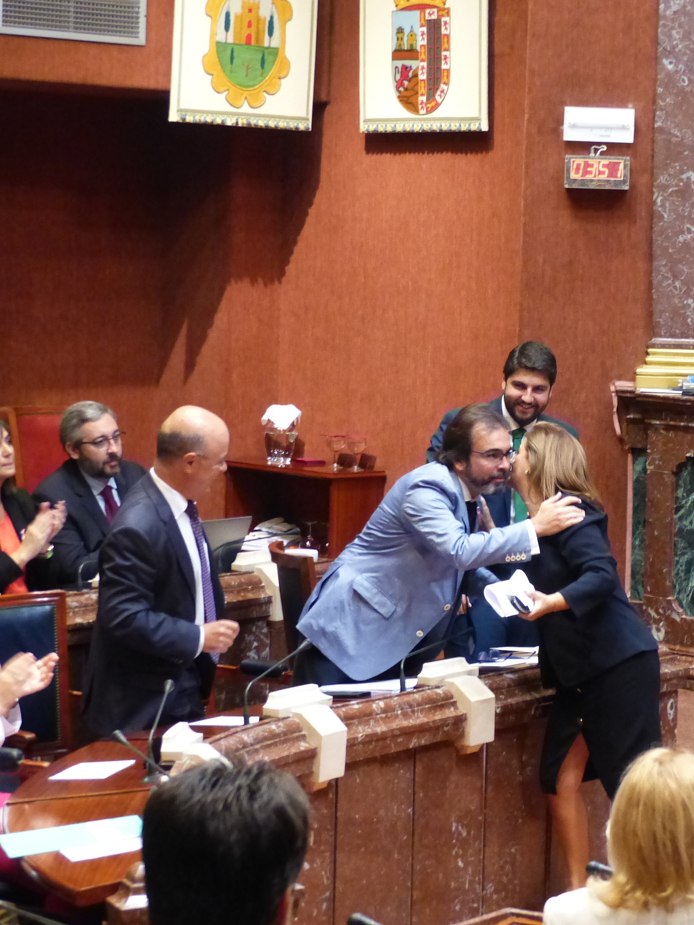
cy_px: 464
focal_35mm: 109
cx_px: 510
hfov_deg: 13.5
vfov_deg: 18.0
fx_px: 2914
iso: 800
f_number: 2.8
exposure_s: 1/40
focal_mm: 14.5
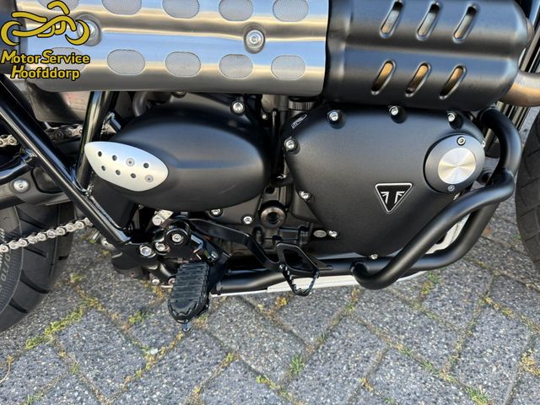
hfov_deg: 71.6
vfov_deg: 56.8
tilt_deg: -37.5
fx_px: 374
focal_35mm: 24
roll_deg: +0.8
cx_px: 270
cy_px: 202
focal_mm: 6.76
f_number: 1.78
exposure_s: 1/250
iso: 100
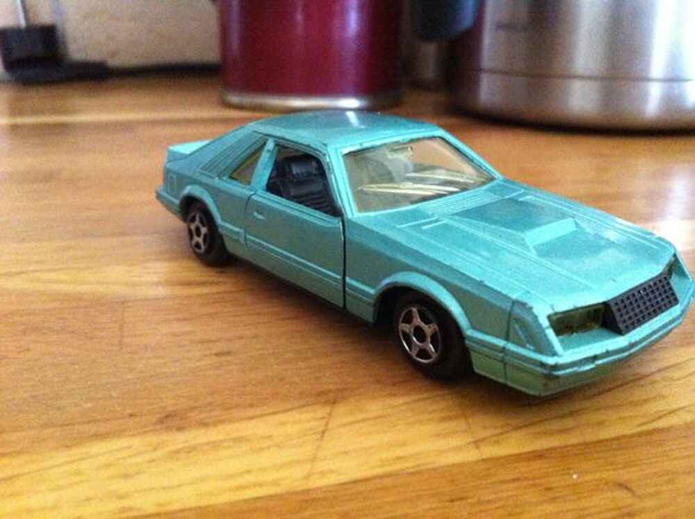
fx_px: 702
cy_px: 260
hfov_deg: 52.7
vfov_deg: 40.6
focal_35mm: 35
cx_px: 348
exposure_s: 1/17
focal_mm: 3.85
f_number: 2.8
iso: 1000
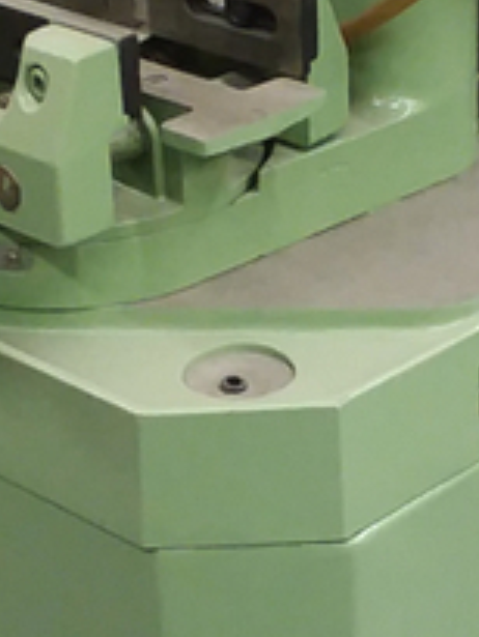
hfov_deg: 13.1
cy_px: 336
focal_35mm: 113
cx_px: 236
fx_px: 2083
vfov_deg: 17.4
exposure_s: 1/30
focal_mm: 2.47
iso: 160
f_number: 1.9
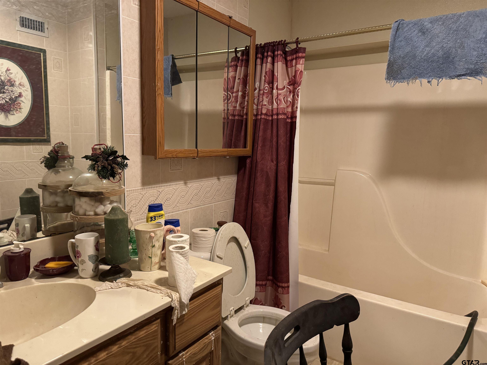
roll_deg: -0.8
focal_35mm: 24
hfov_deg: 71.6
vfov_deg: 56.8
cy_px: 182
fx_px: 338
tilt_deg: -7.3
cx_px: 244
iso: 800
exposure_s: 1/60
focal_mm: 6.76
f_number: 1.78
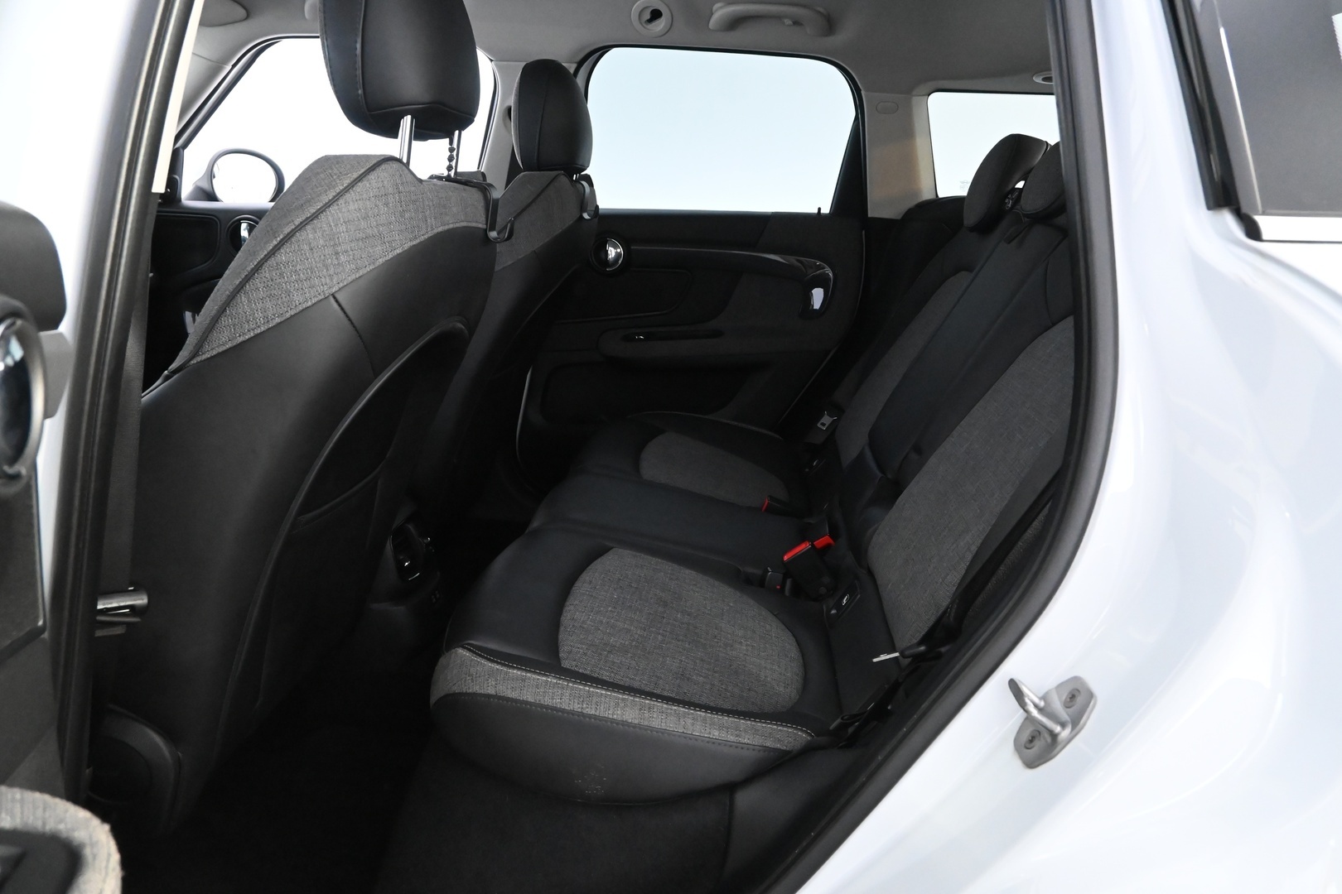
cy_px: 447
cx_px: 671
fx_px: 895
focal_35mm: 24
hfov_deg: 73.7
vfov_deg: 53.1
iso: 6400
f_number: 5
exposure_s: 1/30
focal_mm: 16
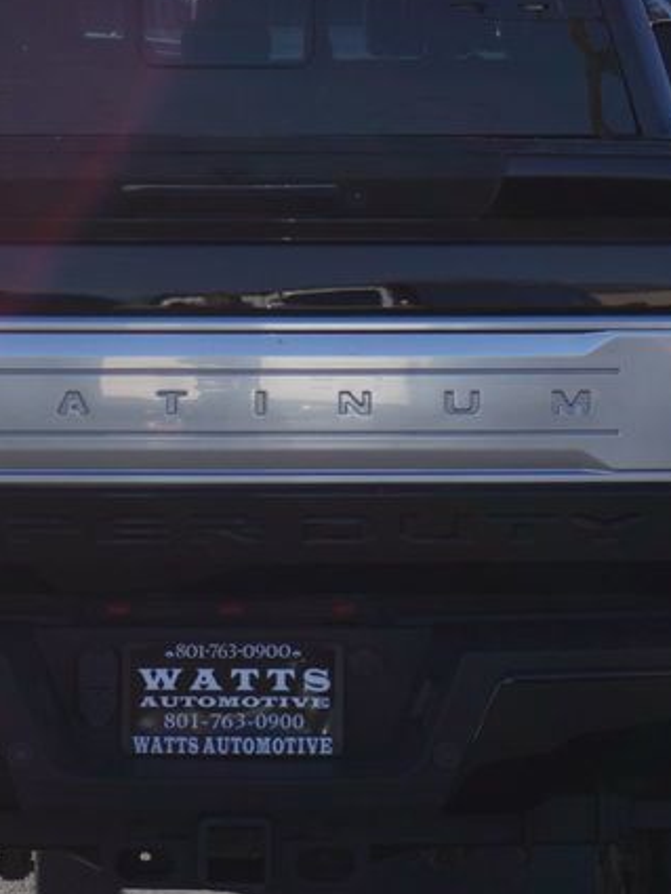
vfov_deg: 13.5
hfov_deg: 10.2
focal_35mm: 146
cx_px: 231
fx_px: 3772
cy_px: 469
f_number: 9
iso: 100
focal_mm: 42
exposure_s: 1/200
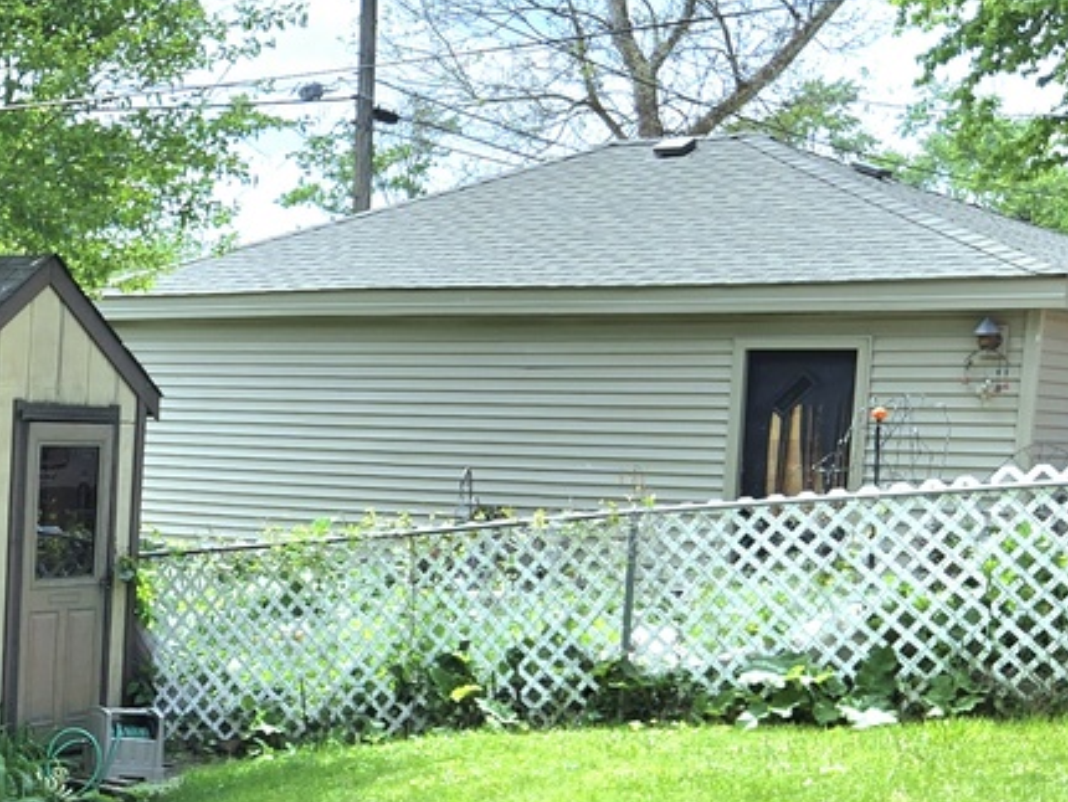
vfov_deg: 18.9
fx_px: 2377
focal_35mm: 77
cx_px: -221
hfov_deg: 23.2
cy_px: 690
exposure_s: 1/1667
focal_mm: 5.4
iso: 25
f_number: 1.8
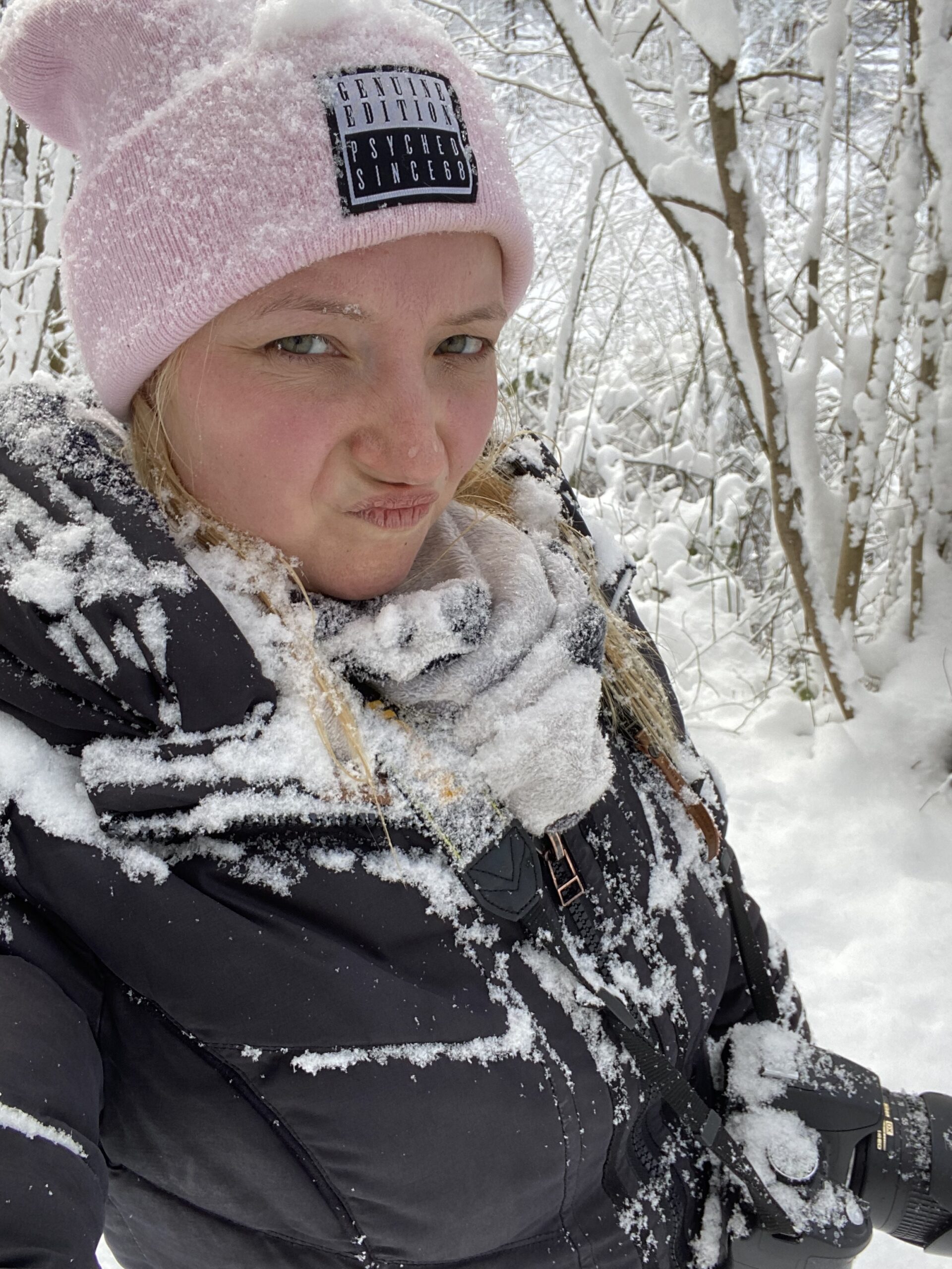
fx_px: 1100
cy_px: 634
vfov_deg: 60.0
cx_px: 476
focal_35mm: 30
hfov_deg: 46.8
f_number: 2.2
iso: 32
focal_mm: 2.71
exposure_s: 1/122
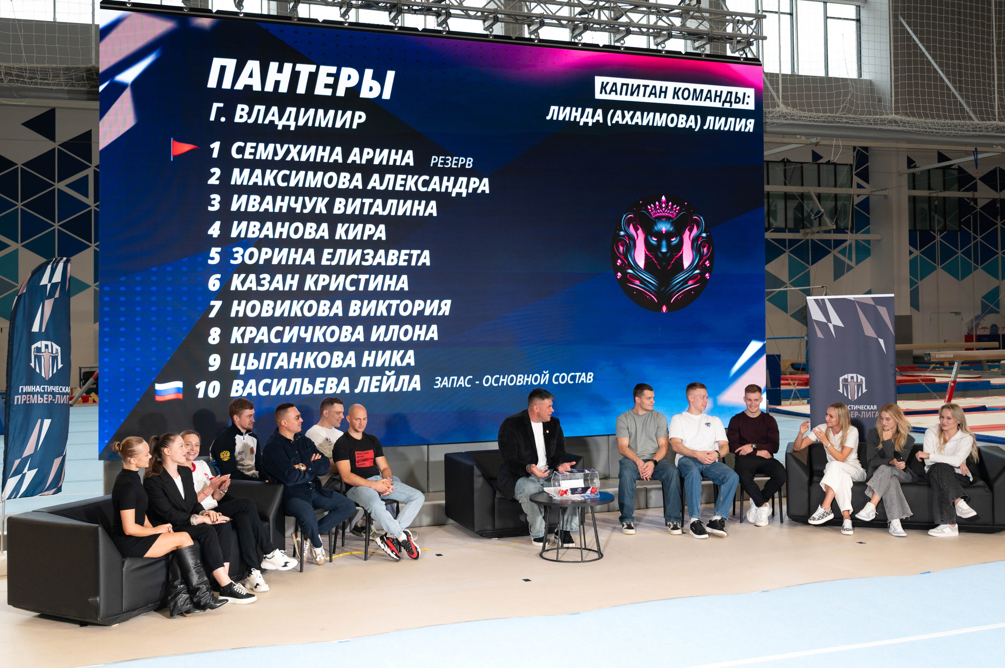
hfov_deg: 52.5
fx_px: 1017
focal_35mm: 36
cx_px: 443
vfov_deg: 36.4
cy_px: 308
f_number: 2.8
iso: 200
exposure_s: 1/250
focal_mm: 28.5
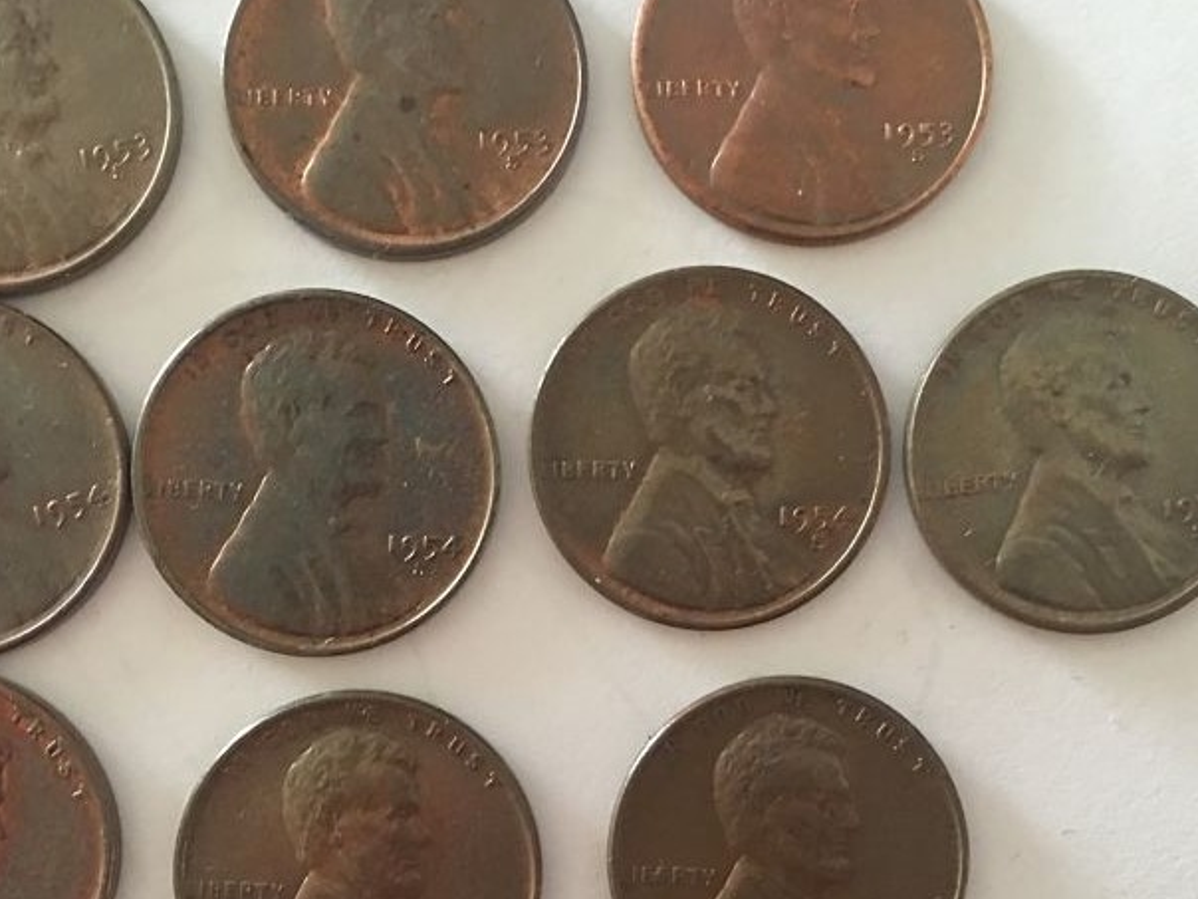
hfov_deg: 39.6
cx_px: 666
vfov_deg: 29.8
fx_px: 1661
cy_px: 665
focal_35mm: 48
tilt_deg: -86.6
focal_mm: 4.15
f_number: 2.2
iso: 80
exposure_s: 1/15
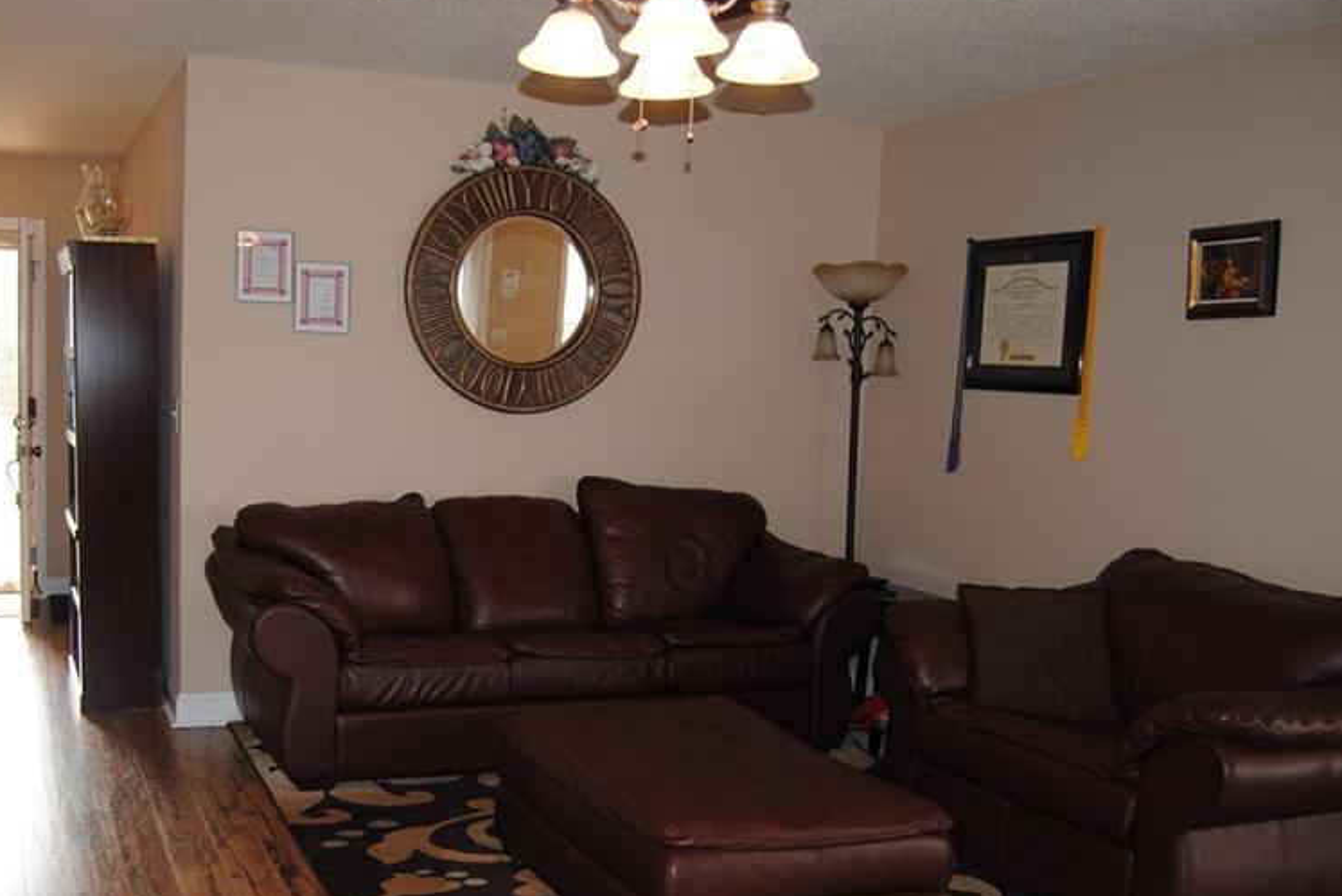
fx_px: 1380
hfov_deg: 51.2
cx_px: 478
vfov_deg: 35.7
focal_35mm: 37
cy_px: 587
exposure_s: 1/80
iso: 200
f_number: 3.5
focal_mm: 18
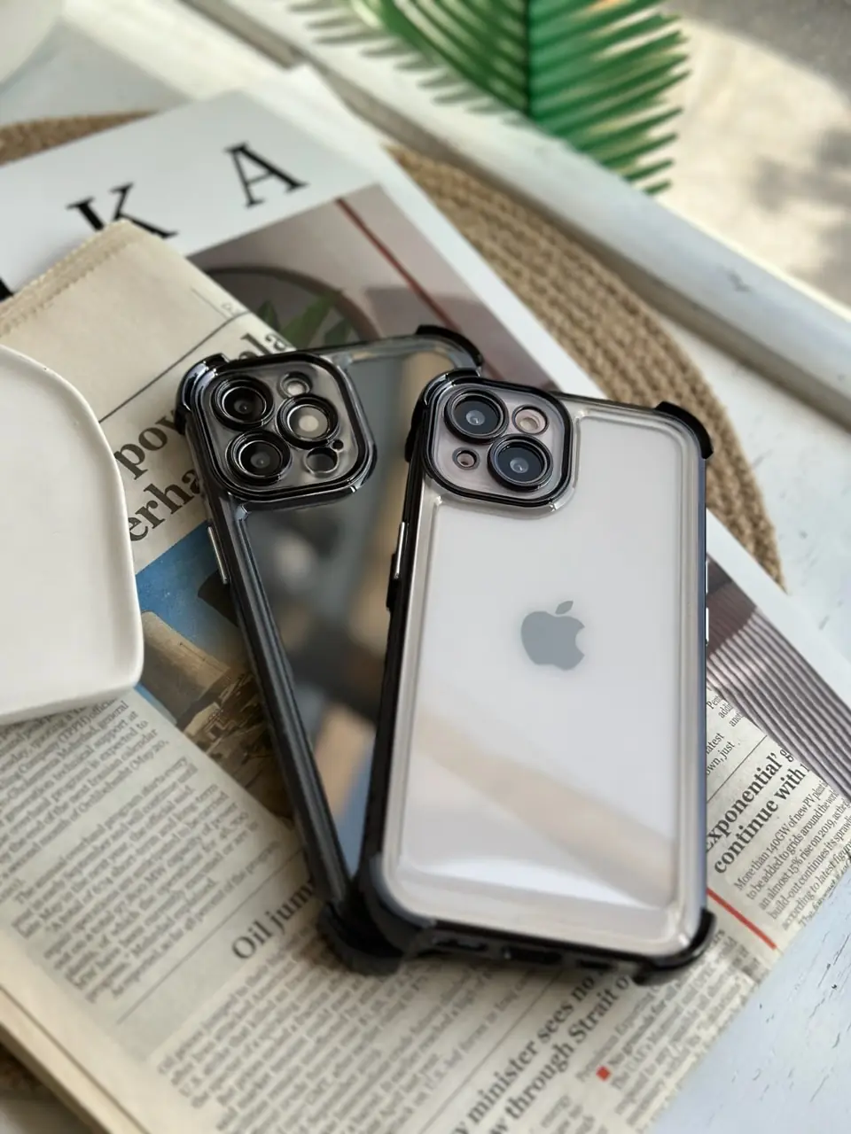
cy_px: 567
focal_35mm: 48
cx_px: 426
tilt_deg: -54.6
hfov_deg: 30.3
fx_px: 1573
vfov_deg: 39.7
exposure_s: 1/1357
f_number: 1.78
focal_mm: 6.86
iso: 80
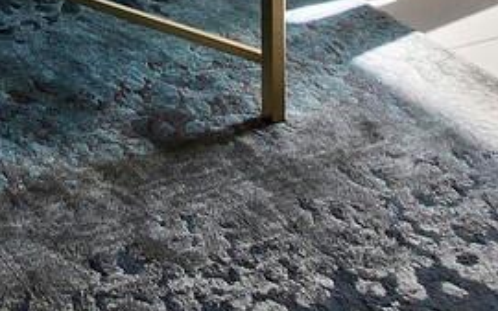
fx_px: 1195
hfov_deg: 20.7
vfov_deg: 10.7
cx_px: -209
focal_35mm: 88
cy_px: -601
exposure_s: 1/13
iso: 400
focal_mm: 7
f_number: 11
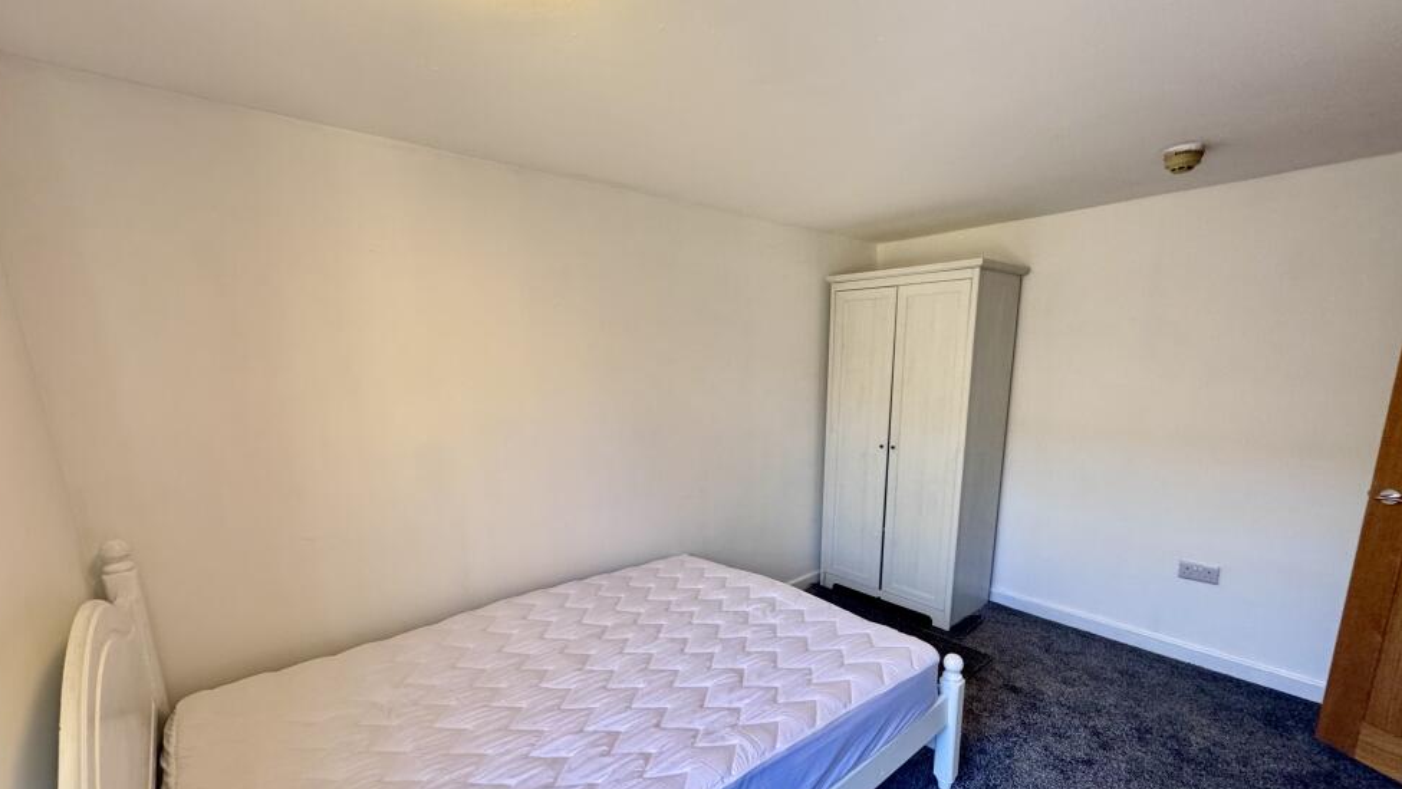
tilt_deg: -12.3
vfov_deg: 66.3
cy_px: 481
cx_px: 714
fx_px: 595
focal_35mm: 16
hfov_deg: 99.4
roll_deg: +0.8
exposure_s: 1/99
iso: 200
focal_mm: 2.22
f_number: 2.2
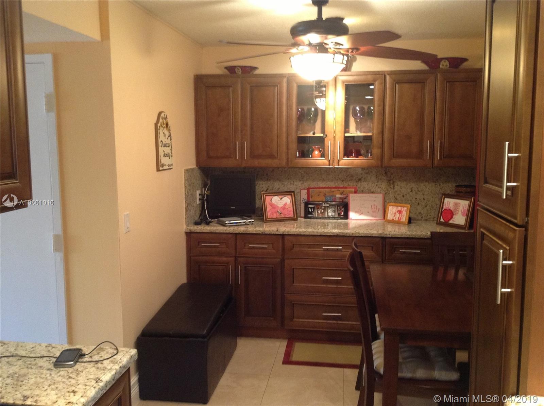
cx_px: 272
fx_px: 549
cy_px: 203
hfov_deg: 52.7
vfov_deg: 40.6
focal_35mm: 35
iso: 200
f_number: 2.4
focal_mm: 4.28
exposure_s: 1/15
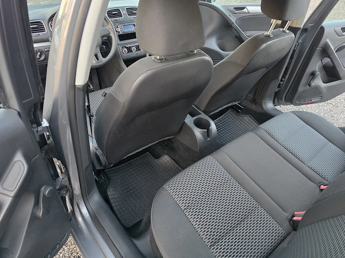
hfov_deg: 73.9
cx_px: 172
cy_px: 129
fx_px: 229
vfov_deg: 58.9
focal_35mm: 23
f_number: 1.4
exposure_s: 1/100
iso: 1000
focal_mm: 6.5
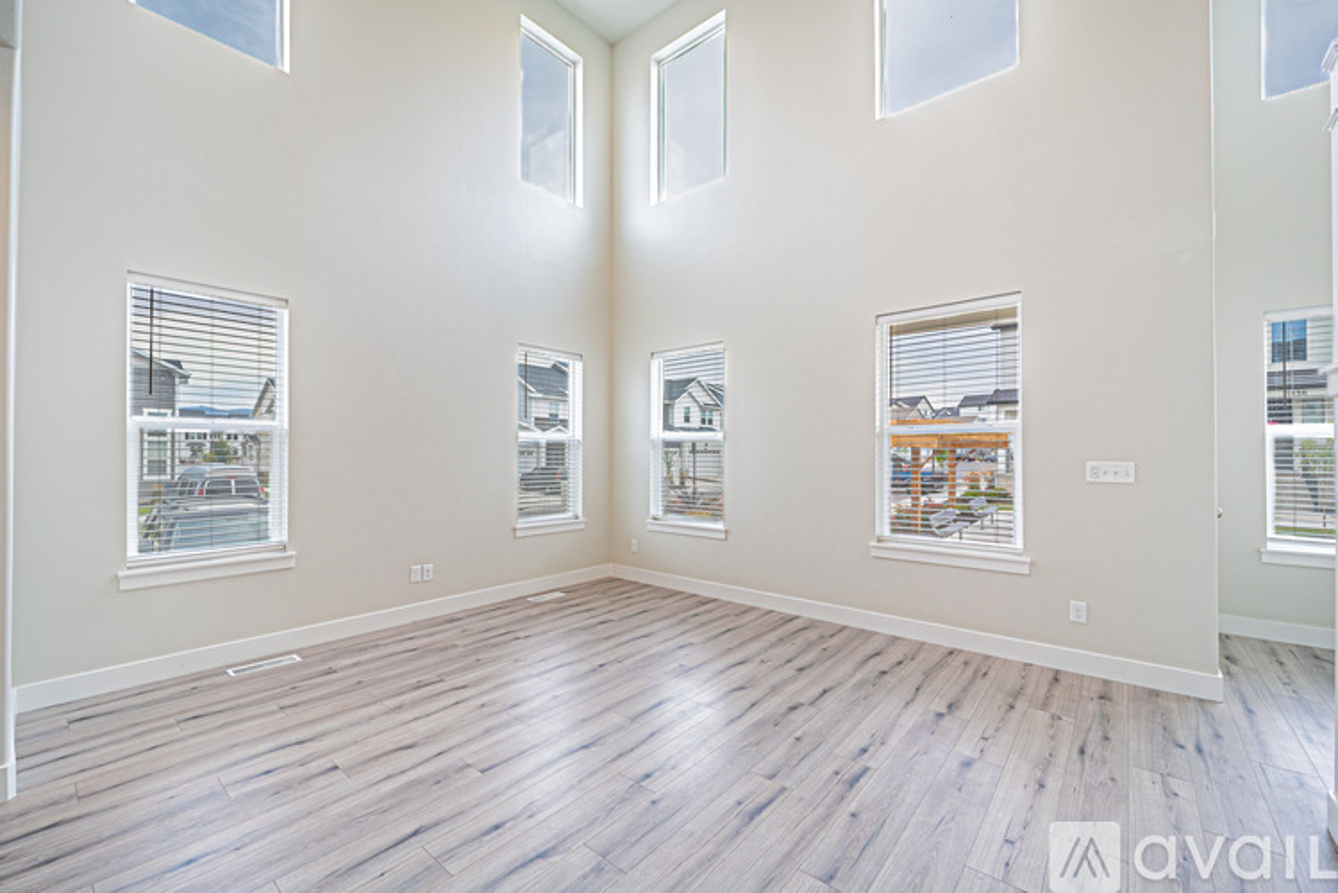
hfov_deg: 104.2
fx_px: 521
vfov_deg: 81.3
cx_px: 669
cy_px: 446
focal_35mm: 14
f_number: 8
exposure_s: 1/2500
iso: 400
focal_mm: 14
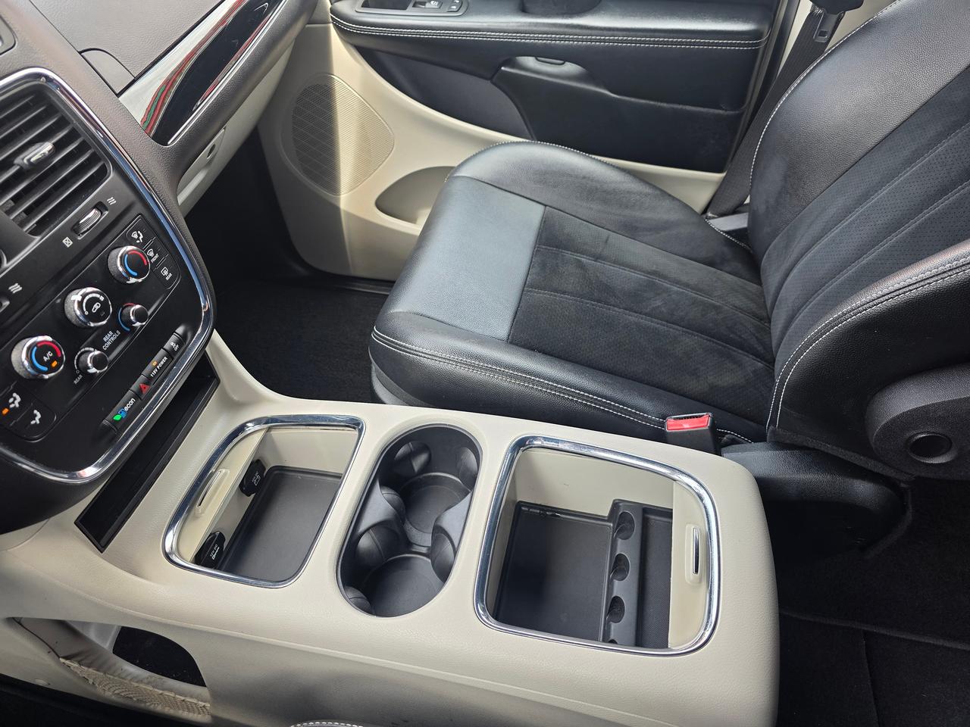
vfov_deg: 58.9
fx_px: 644
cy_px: 364
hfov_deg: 73.9
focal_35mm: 23
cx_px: 485
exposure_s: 1/180
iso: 64
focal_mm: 6.3
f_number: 1.7
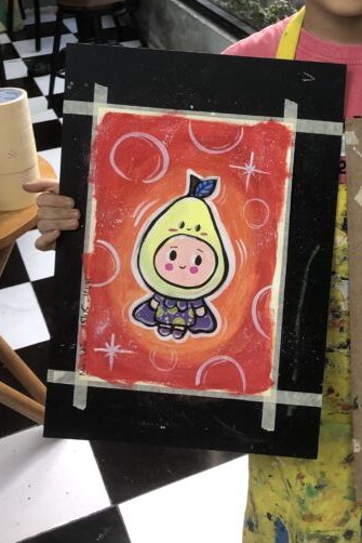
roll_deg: +0.7
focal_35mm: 58
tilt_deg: -21.4
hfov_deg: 22.5
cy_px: 111
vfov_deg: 33.5
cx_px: 365
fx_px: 874
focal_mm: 3.99
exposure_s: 1/33
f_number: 1.8
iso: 32
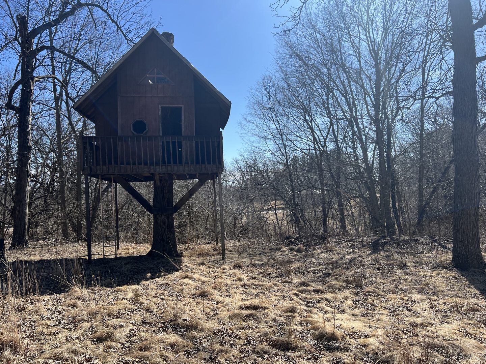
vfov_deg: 53.1
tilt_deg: +2.5
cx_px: 243
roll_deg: +4.4
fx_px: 365
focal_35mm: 26
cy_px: 182
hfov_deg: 67.3
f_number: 1.5
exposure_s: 1/2994
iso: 50
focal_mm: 5.7
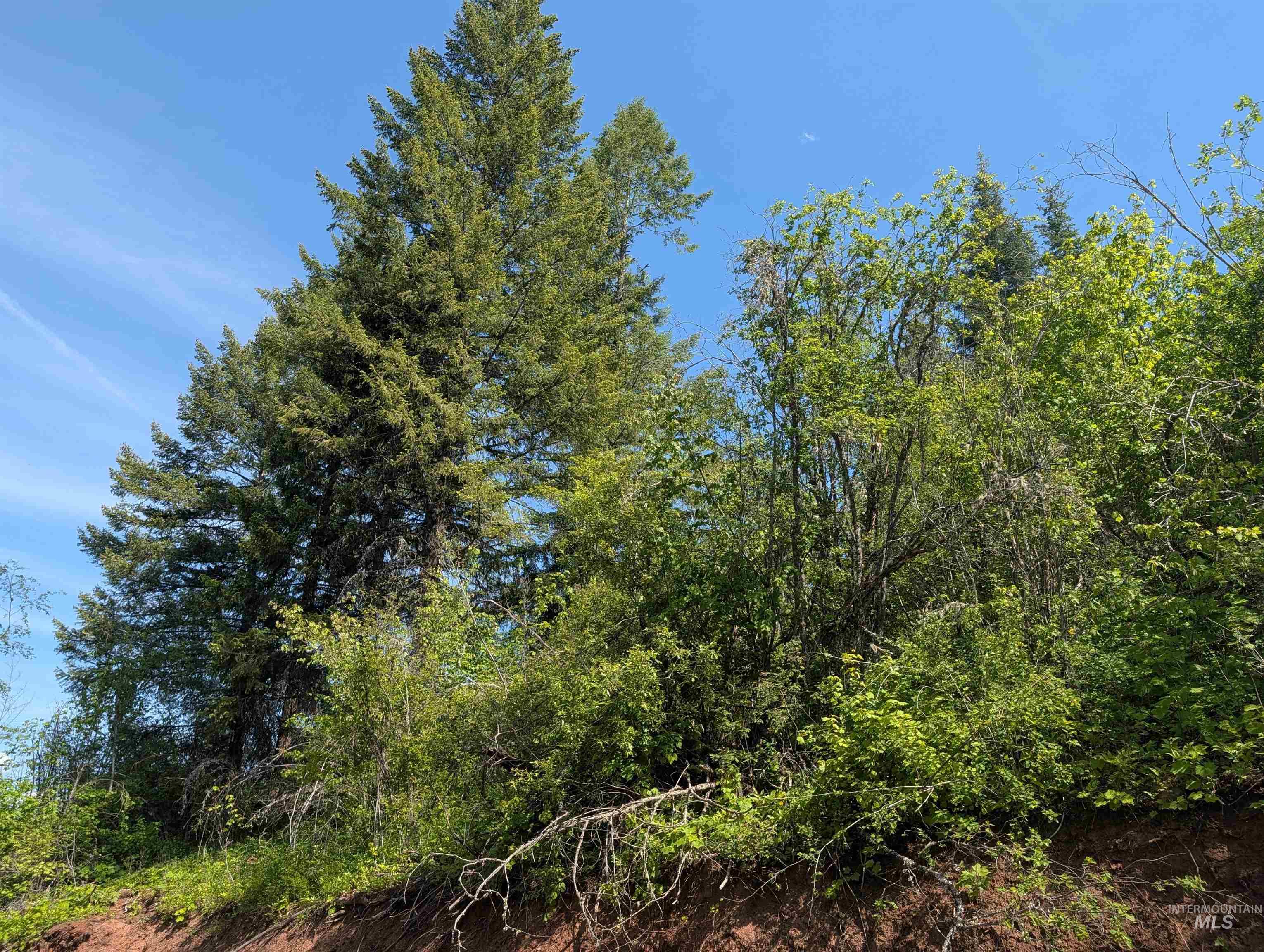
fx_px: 878
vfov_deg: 56.9
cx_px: 632
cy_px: 476
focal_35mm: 24
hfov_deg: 71.5
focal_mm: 6.9
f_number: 1.68
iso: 21
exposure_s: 1/544
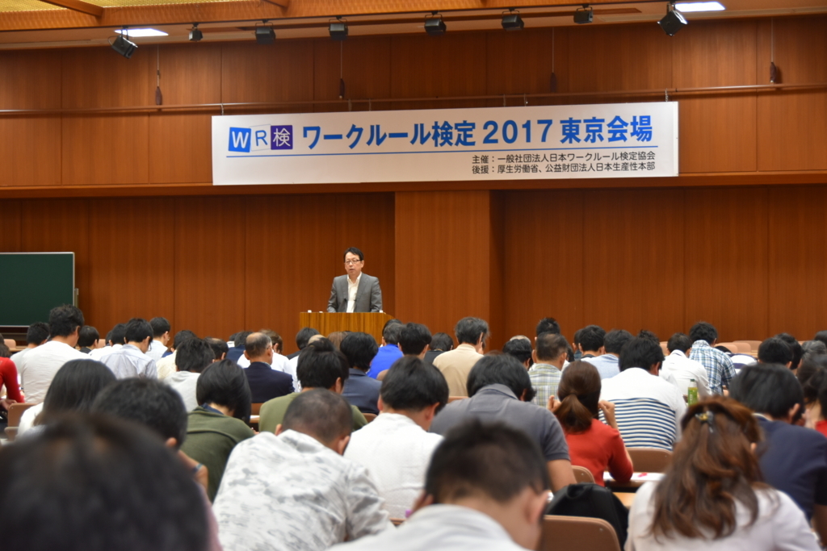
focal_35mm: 84
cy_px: 276
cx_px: 414
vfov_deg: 16.3
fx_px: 1930
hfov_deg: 24.2
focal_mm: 56
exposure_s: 1/60
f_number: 4.8
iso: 640
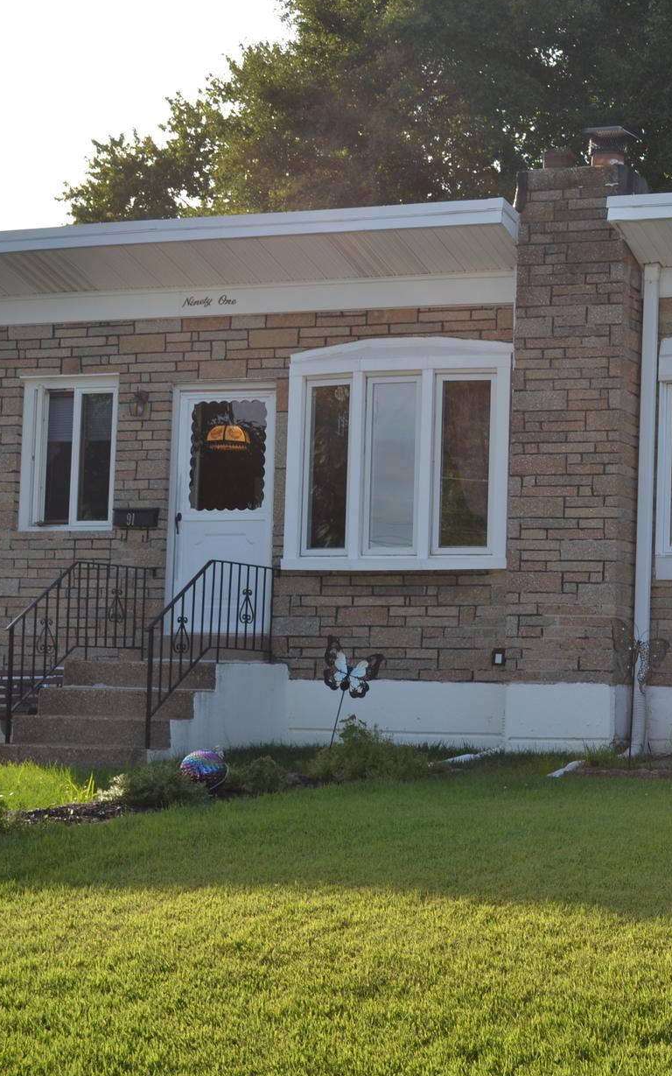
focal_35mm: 74
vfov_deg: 27.9
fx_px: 2164
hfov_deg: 17.2
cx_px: 680
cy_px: 490
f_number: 8
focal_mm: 29
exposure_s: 1/200
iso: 100
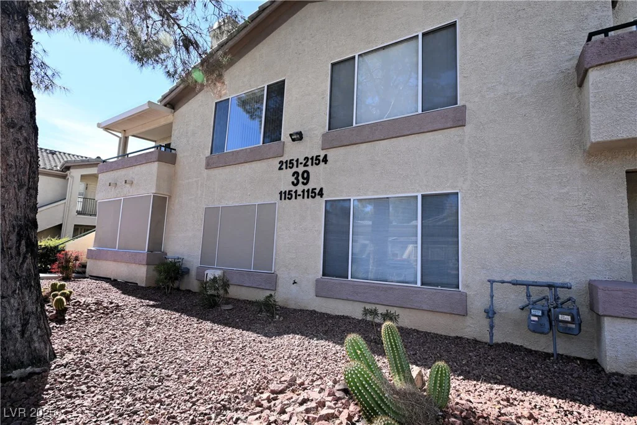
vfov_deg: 67.4
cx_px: 318
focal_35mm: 18
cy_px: 212
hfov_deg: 90.0
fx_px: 319
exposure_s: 1/200
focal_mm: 12
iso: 100
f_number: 7.1
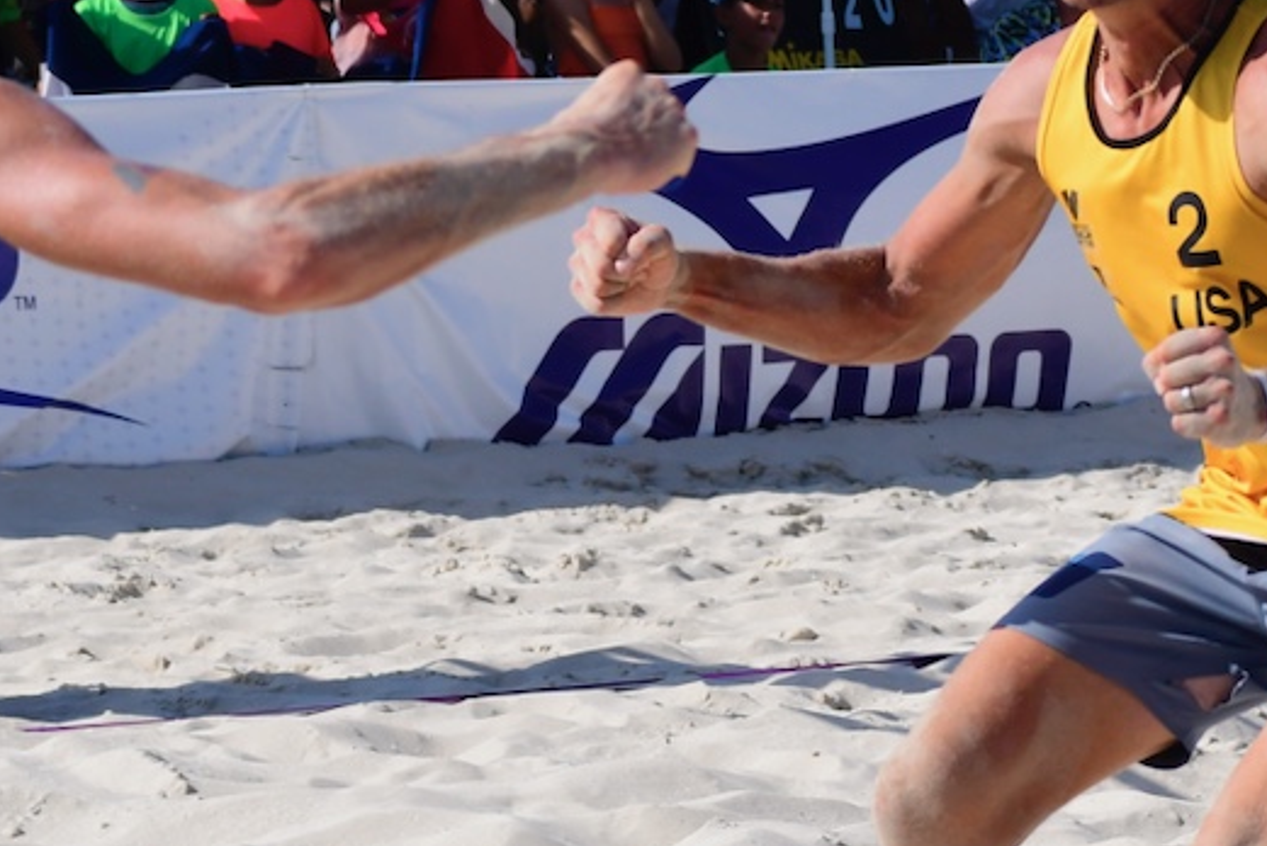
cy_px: 92
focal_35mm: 258
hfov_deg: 8.0
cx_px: 987
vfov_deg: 5.3
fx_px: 9085
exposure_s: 1/2500
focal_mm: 70
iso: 400
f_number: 5
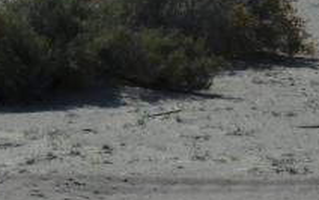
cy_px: -117
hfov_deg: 5.1
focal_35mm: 409
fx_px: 3560
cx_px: 77
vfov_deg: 3.2
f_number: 6.3
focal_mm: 21
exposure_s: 1/1000
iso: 125
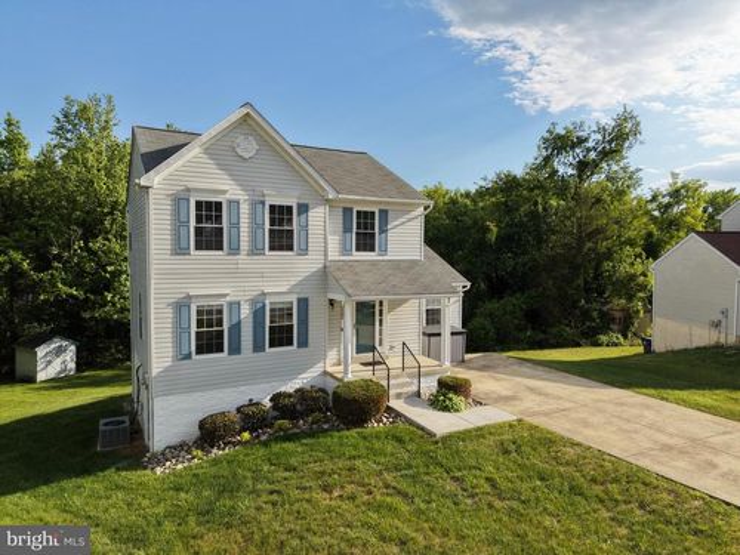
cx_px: 370
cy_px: 278
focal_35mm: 24
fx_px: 513
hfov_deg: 71.6
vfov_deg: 56.8
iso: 250
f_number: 1.8
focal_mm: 8.67
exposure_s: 1/50
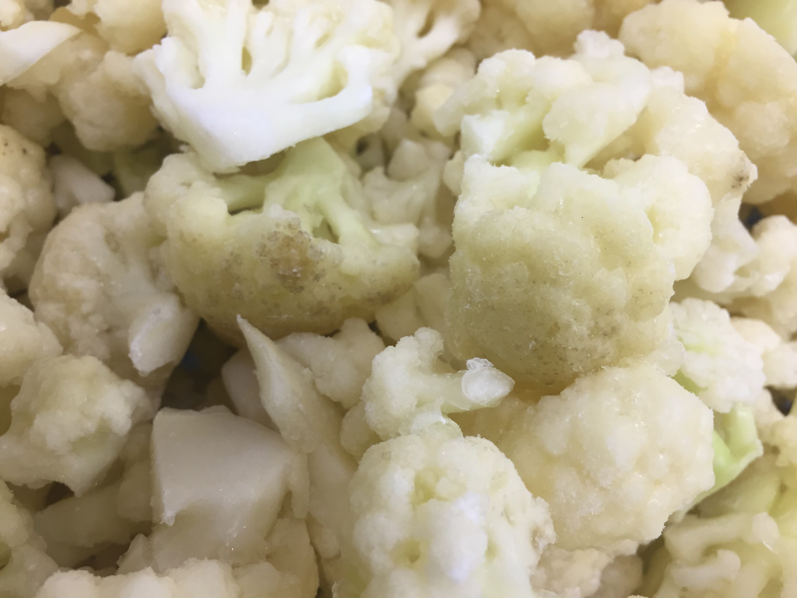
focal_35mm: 29
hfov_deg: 61.7
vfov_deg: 48.2
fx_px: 668
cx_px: 398
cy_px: 299
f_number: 2.2
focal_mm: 4.15
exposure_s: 1/33
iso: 40
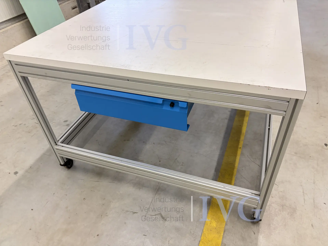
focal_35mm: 26
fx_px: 246
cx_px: 164
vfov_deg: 53.1
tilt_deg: -40.9
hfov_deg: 67.3
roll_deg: +4.6
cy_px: 123
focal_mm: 5.96
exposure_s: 1/50
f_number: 1.6
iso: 200
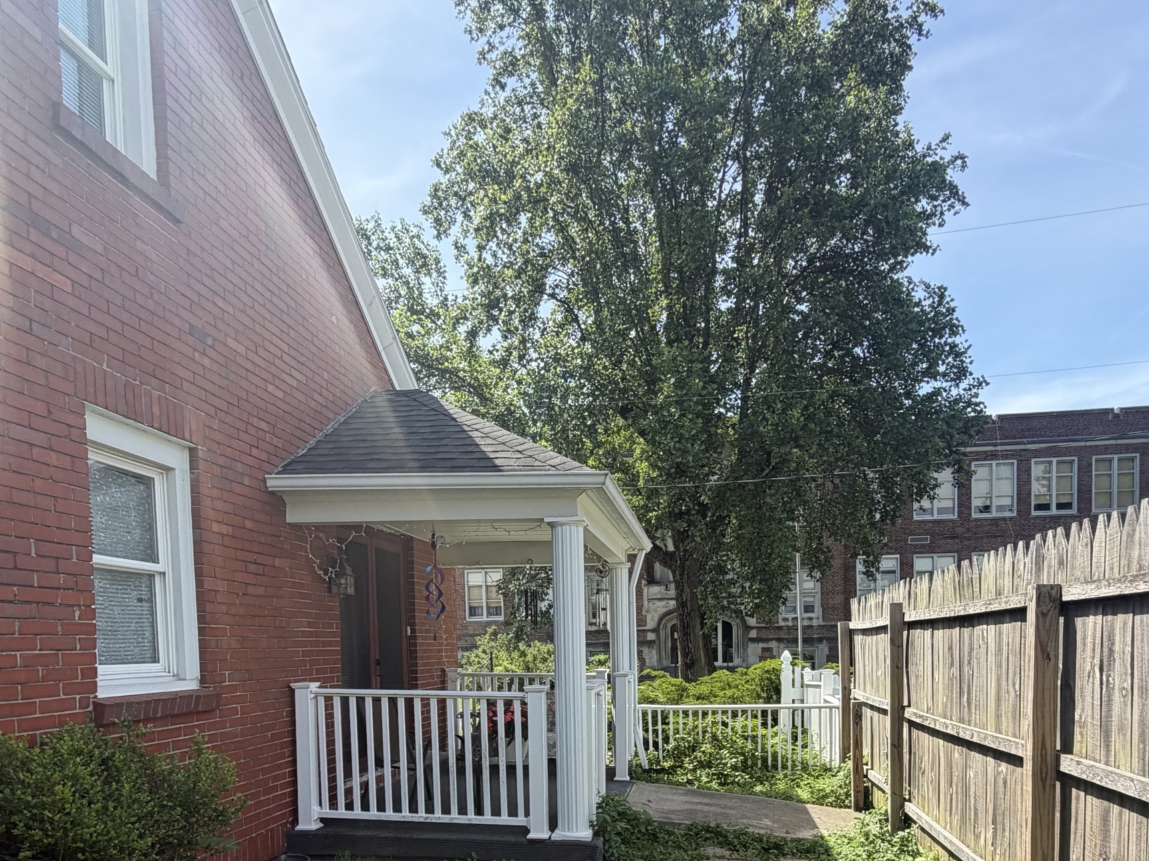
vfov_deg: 51.6
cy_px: 683
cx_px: 587
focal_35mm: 25
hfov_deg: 69.4
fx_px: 830
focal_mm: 2.22
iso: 40
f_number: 2.2
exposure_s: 1/569
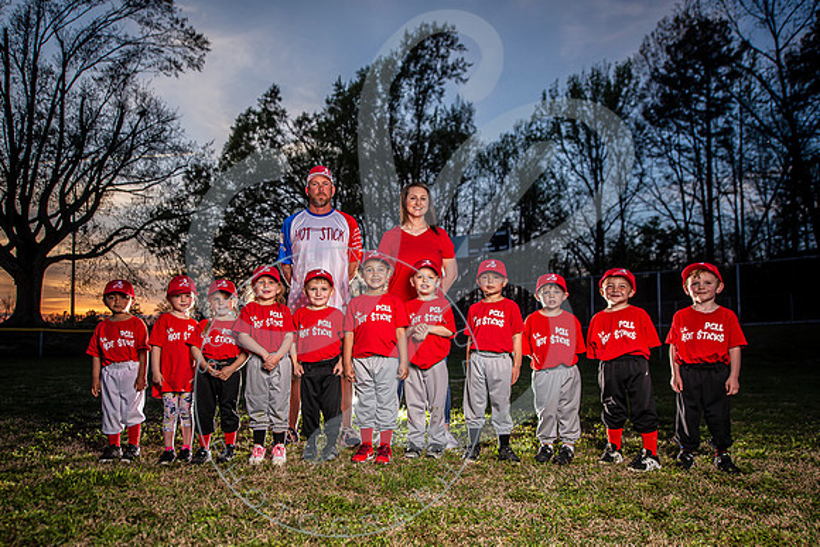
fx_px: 611
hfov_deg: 67.6
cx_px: 377
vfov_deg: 48.0
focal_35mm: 27
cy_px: 319
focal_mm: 23
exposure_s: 1/500
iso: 160
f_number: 4
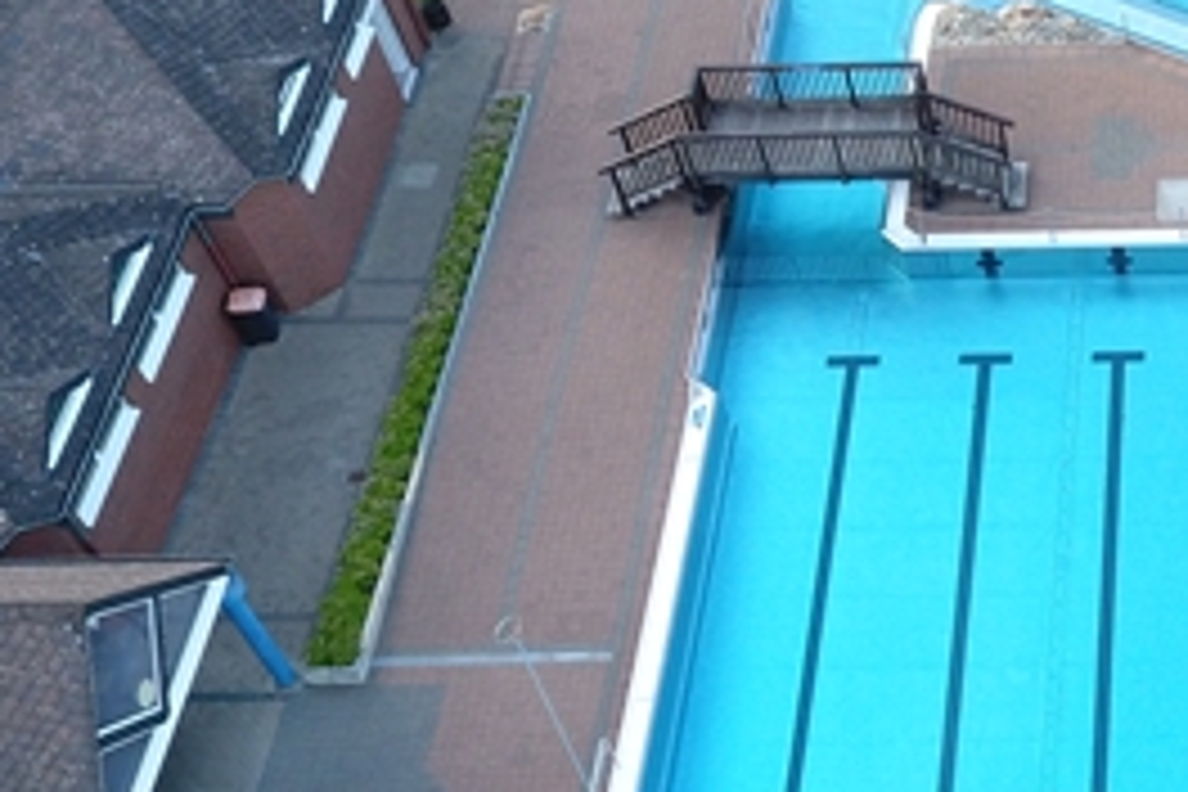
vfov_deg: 21.5
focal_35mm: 63
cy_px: 522
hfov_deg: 28.8
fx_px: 2079
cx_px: 1318
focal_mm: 3.61
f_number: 2.8
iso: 146
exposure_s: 1/100
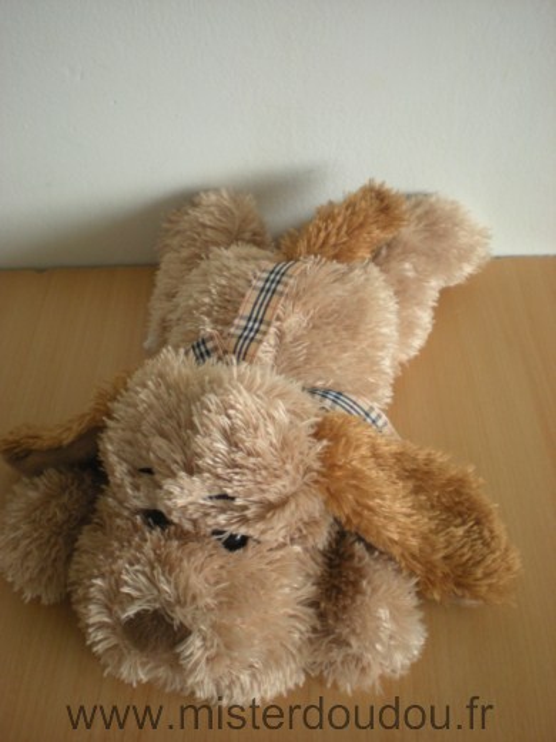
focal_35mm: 38
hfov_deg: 37.7
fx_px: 814
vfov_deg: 49.0
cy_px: 371
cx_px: 278
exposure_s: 1/35
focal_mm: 6.3
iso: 200
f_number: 3.1
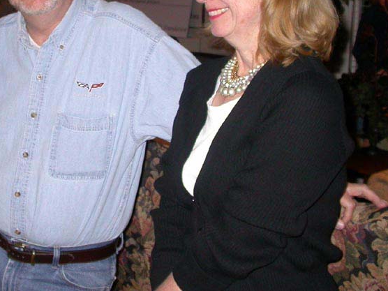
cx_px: 84
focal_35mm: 70
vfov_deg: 20.7
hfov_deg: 27.3
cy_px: 50
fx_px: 785
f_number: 2.6
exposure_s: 1/60
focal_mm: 7.85
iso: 200
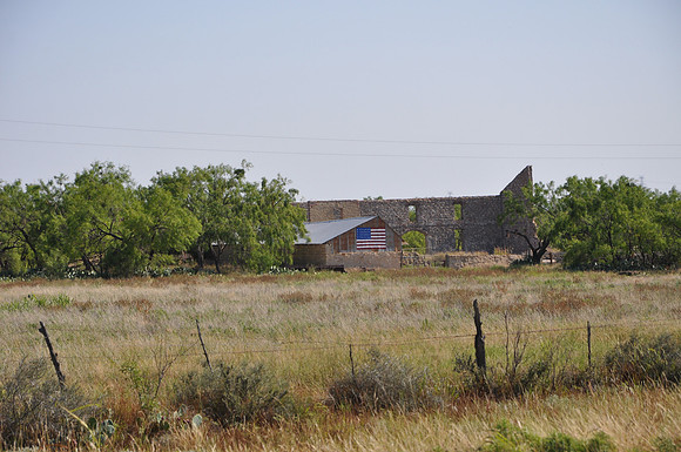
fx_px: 2975
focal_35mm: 158
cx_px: 340
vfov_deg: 8.7
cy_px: 226
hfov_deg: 13.1
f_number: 9
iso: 200
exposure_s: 1/320
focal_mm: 105
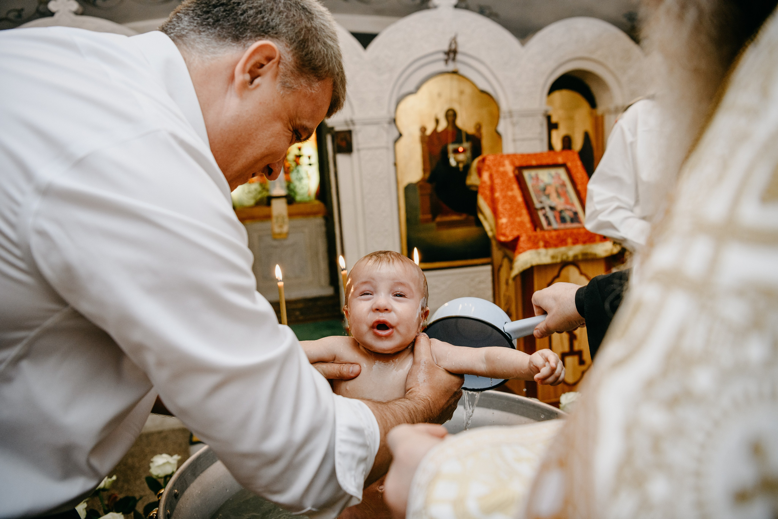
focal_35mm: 29
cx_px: 389
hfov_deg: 63.7
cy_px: 260
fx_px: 627
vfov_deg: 45.0
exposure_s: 1/160
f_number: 3.5
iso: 640
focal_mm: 29
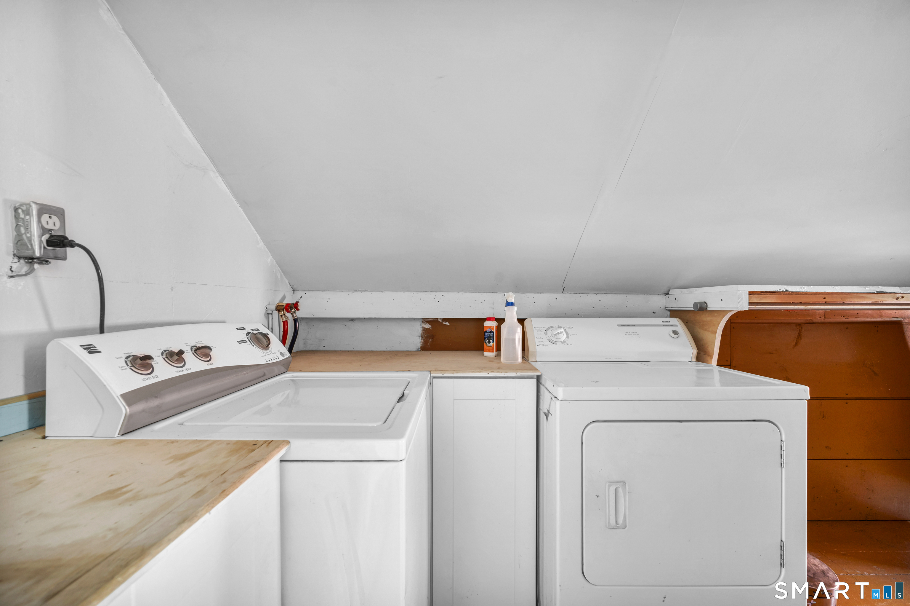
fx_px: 354
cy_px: 303
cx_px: 455
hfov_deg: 104.3
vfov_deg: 81.1
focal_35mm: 14
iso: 320
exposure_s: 1/2.5
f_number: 7.1
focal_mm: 14
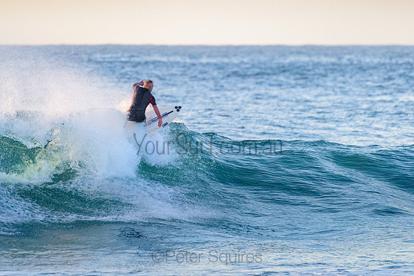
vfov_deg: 2.2
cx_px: 213
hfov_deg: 3.4
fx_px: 7042
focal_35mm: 612
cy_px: 107
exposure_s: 1/2000
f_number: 5.6
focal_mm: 500
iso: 2800
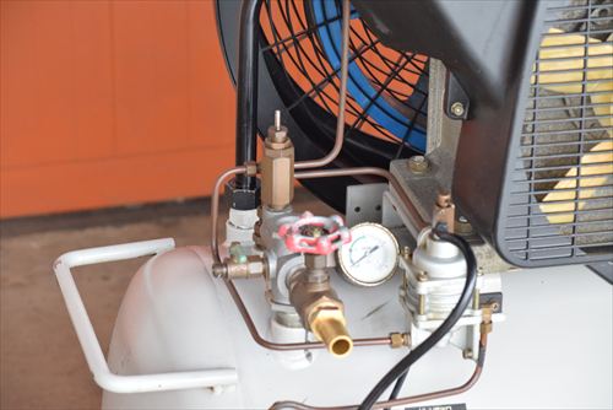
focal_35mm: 129
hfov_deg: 15.9
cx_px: 306
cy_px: 205
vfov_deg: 10.6
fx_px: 2198
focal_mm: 86
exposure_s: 1/60
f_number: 6.3
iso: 1250
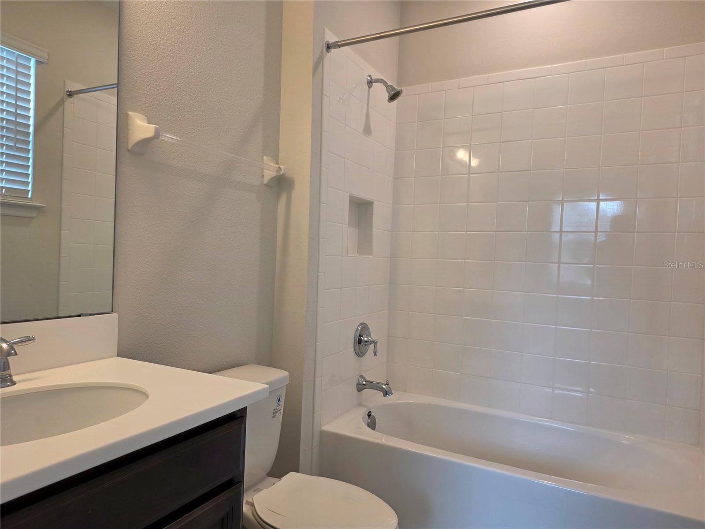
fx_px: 468
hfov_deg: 73.9
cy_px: 264
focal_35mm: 23
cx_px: 352
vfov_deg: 58.9
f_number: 1.7
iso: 64
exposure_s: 1/120
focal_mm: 6.3
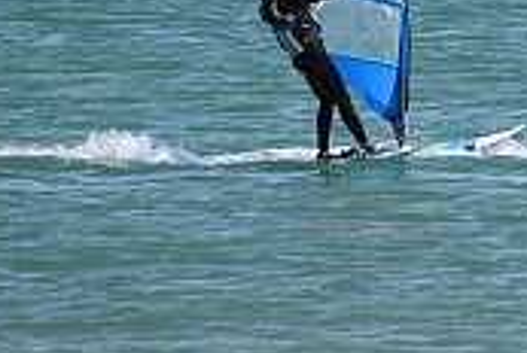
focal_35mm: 1332
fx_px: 19532
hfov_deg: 1.5
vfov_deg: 1.0
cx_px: 691
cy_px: -134
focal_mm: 300
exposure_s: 1/800
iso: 200
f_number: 7.1
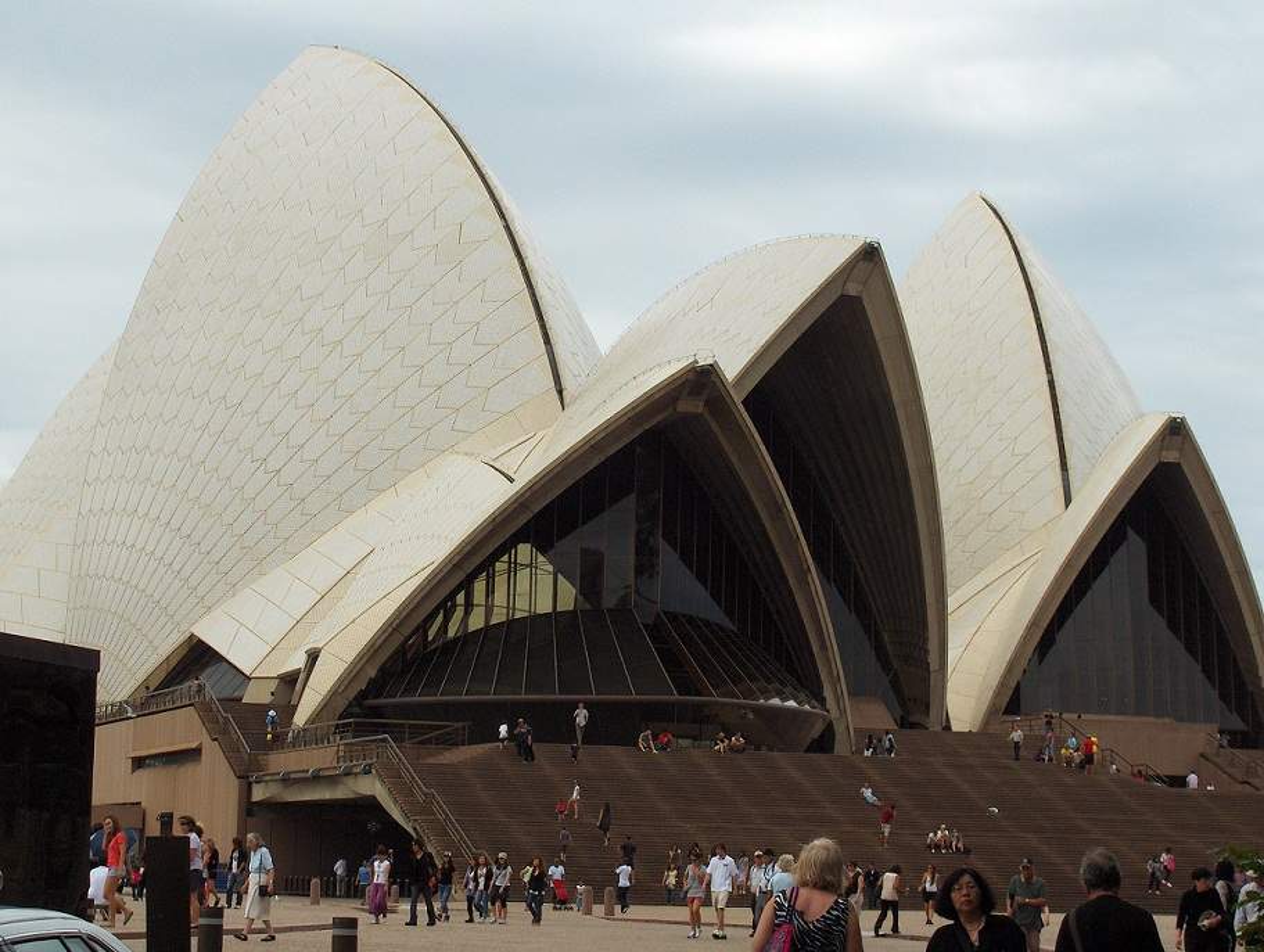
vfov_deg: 14.7
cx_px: 632
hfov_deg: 19.4
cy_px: 476
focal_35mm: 101
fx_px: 3694
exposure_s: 1/455
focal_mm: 20.8
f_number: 7.5
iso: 100
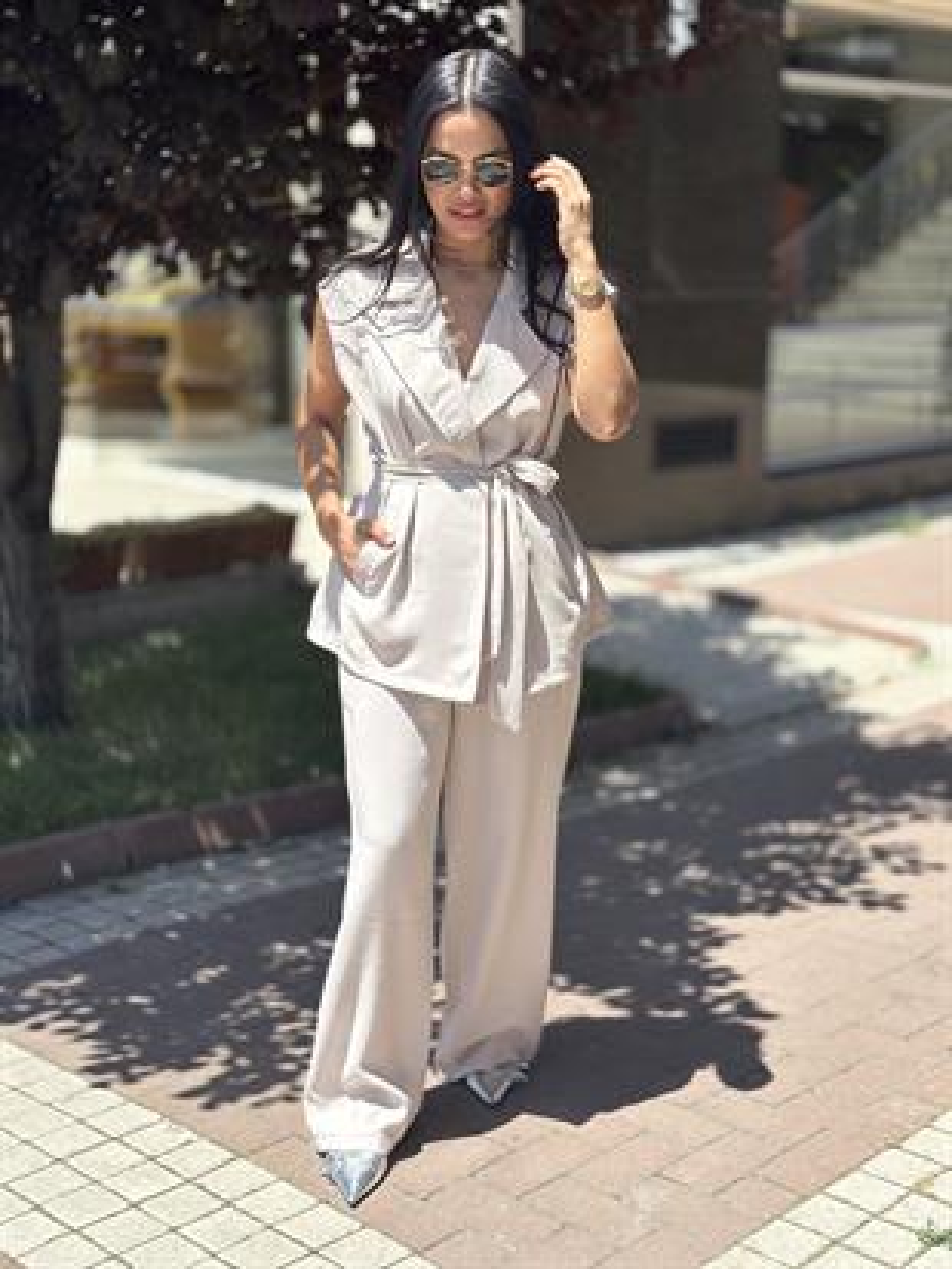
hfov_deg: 30.3
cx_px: 476
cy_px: 634
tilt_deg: -13.5
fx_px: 1759
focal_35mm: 48
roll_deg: -1.1
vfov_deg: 39.6
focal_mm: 6.86
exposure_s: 1/6211
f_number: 1.78
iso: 100
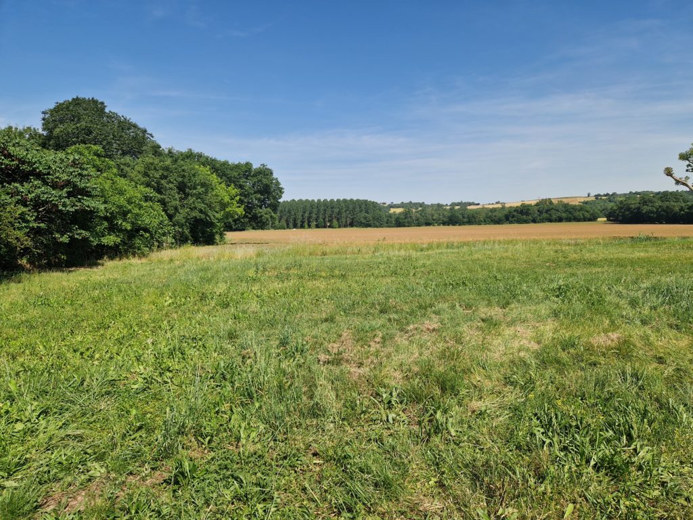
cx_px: 346
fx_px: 460
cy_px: 260
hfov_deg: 73.9
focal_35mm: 23
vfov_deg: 58.9
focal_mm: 5.4
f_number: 1.8
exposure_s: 1/2608
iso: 50
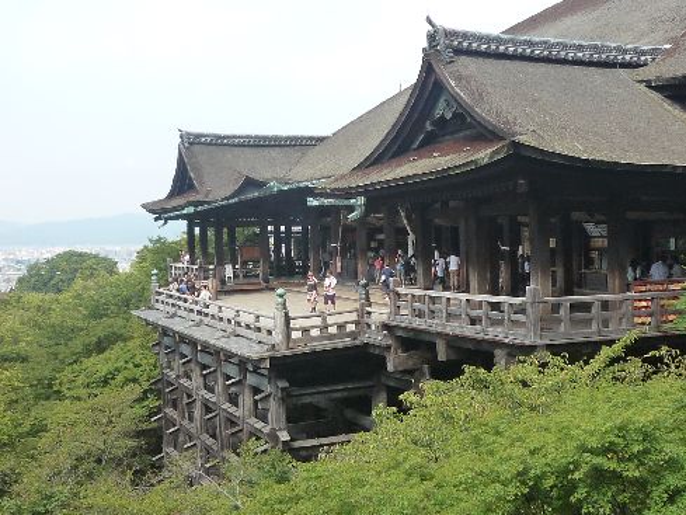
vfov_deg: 31.5
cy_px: 258
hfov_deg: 41.2
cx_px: 343
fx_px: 912
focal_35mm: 46
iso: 160
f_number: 3.2
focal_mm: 4.5
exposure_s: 1/500
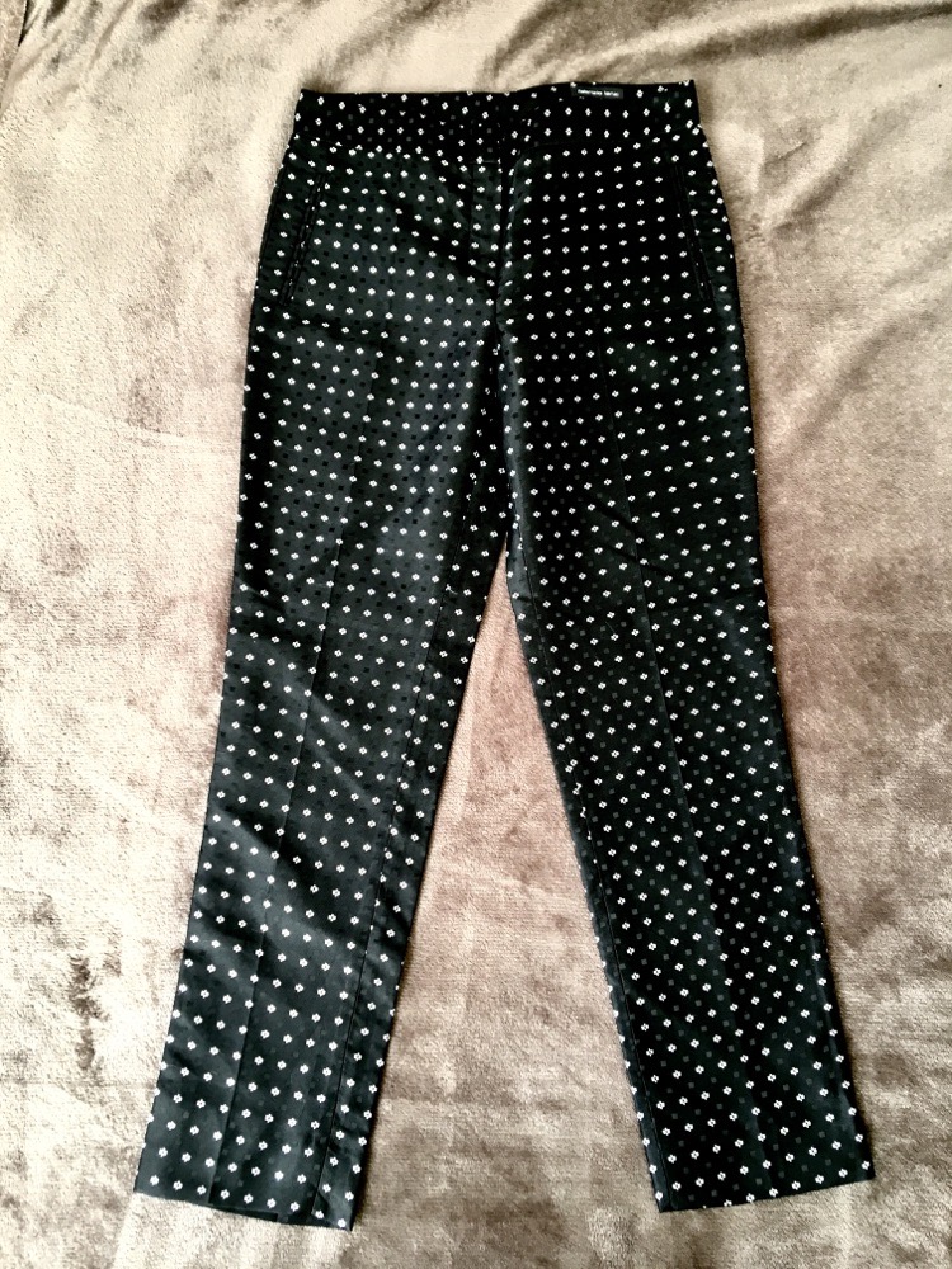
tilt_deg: -80.3
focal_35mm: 29
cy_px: 634
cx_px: 476
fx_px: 1063
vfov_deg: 61.7
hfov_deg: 48.2
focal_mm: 4.15
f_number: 2.2
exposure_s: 1/33
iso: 100
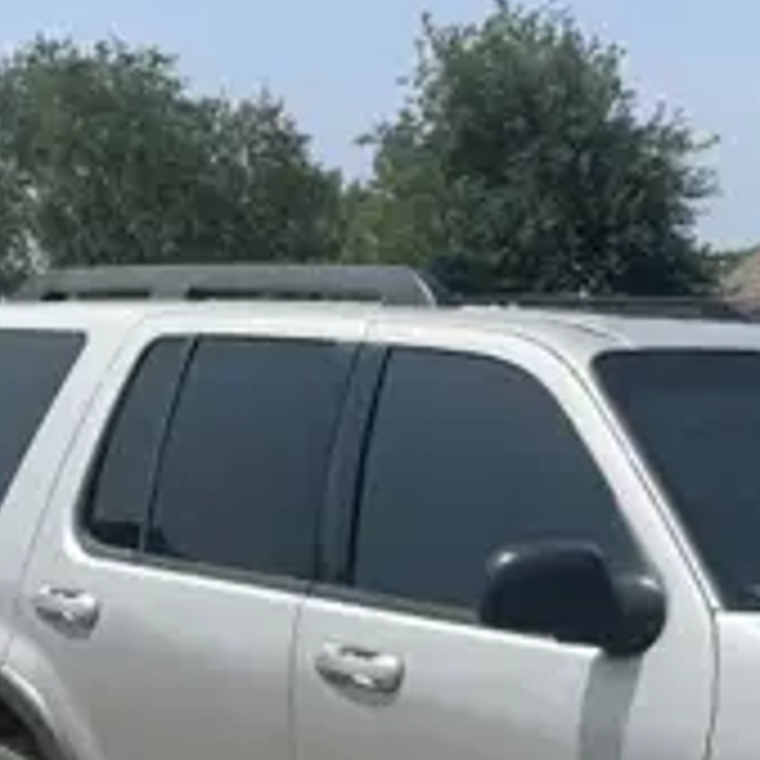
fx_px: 2161
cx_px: 791
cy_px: 868
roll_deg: -1.9
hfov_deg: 19.3
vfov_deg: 19.0
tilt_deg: -9.9
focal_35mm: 87
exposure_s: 1/4651
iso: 32
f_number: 1.6
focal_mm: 4.2
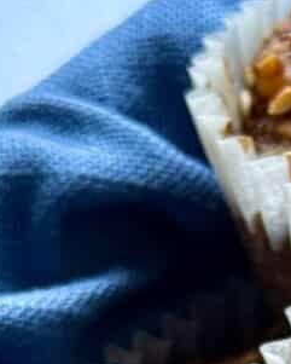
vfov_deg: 7.6
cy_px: 560
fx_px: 2679
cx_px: 659
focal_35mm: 249
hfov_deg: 6.0
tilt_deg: -49.7
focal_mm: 6.76
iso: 400
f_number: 1.78
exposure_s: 1/40
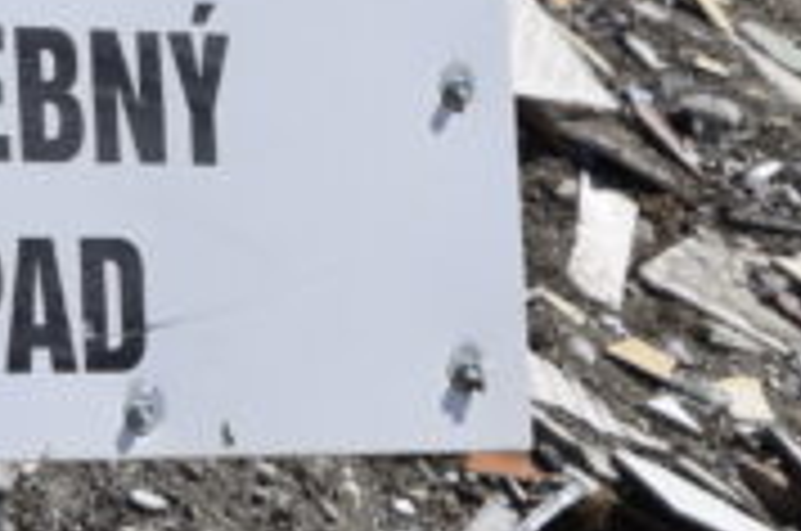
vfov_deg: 4.5
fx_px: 6727
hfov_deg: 6.8
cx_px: 1058
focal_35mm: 303
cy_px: 353
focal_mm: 35
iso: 200
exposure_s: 1/400
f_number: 10
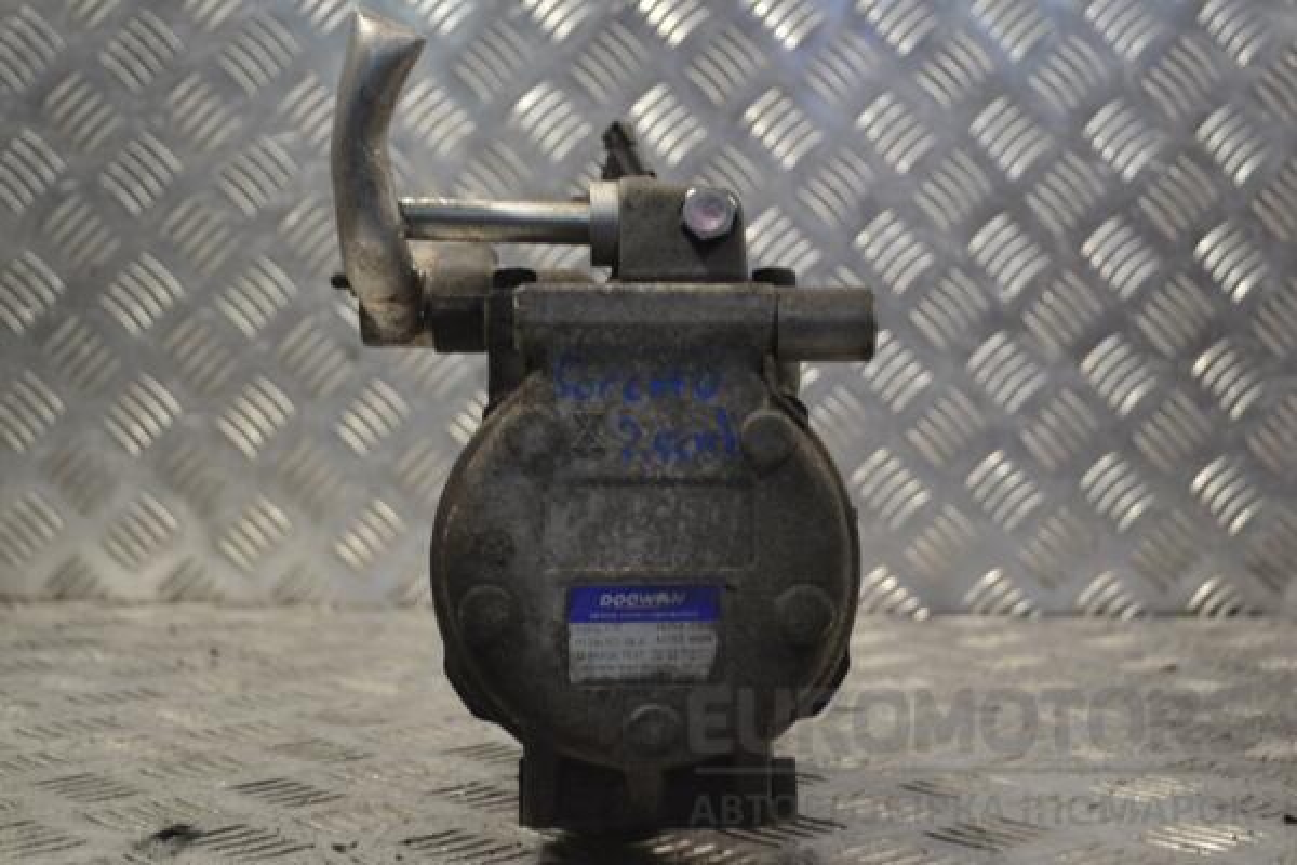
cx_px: 648
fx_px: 1891
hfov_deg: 37.9
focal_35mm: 52
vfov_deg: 25.8
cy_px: 432
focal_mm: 35
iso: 400
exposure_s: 1/100
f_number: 5
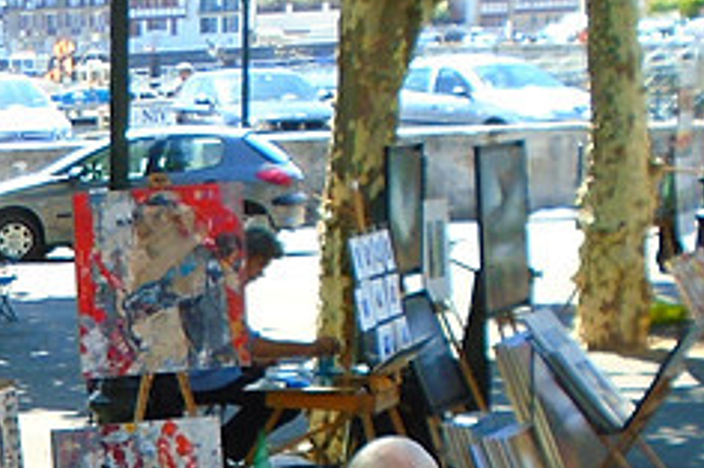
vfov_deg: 8.9
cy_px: 693
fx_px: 2931
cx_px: -571
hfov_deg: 12.5
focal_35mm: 150
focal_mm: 6.4
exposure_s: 1/200
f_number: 3.8
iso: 100
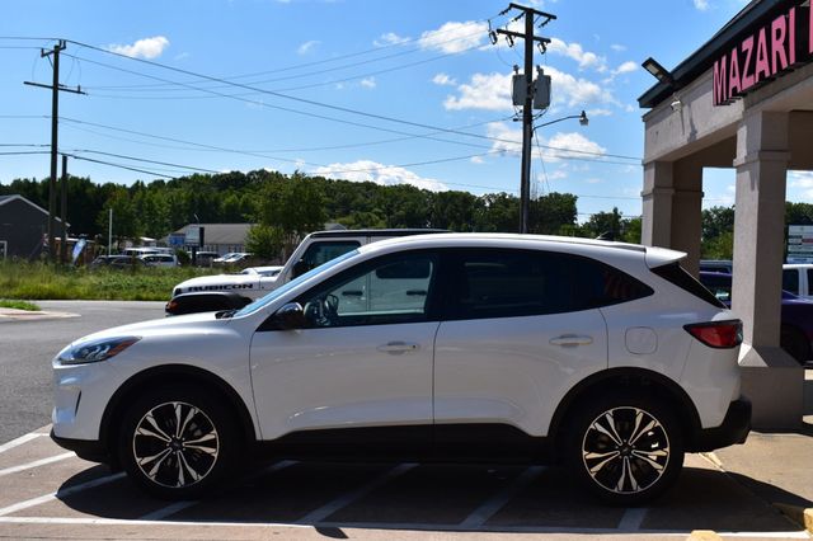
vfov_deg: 26.5
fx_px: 1151
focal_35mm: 51
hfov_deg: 38.9
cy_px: 270
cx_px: 406
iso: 200
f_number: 11
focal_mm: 34
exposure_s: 1/500
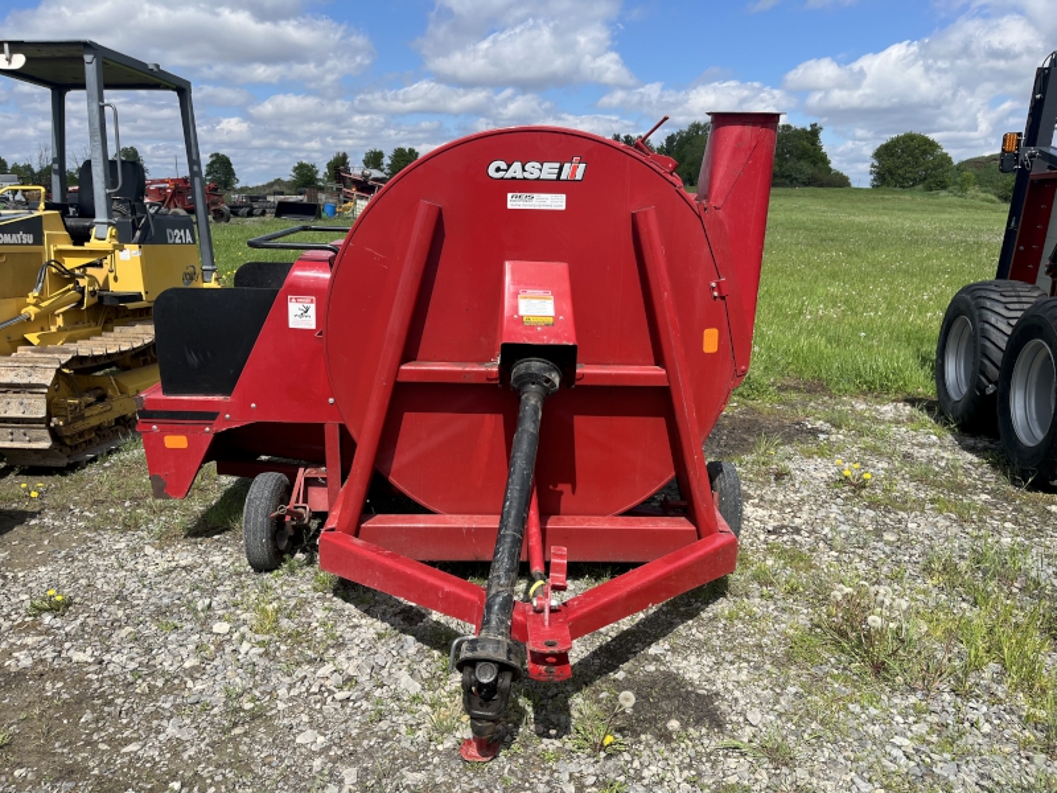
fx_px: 794
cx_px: 528
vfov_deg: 53.1
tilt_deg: -12.9
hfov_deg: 67.3
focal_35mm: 26
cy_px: 396
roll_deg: +0.0
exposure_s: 1/3413
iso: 50
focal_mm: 5.1
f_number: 1.6
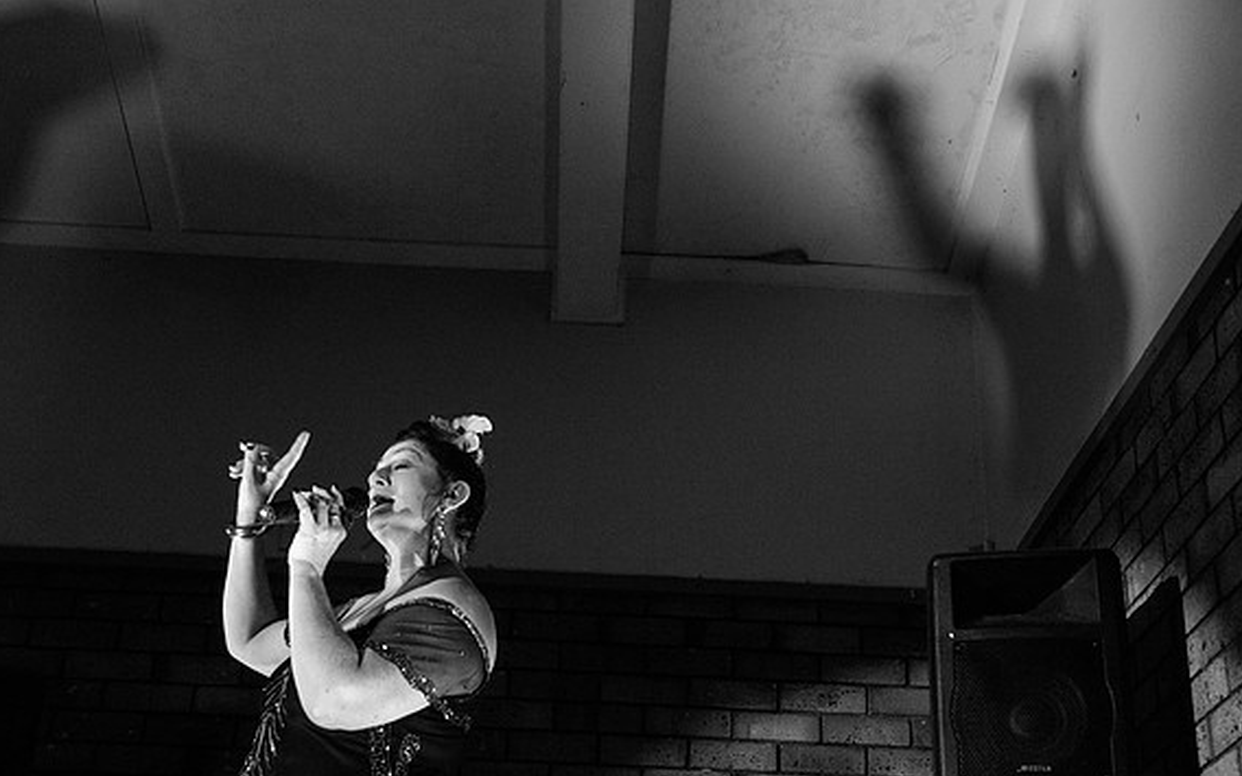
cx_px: 623
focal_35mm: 51
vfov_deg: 25.3
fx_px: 1726
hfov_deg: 39.6
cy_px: 400
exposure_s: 1/100
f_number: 3.5
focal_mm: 32.5
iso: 6400
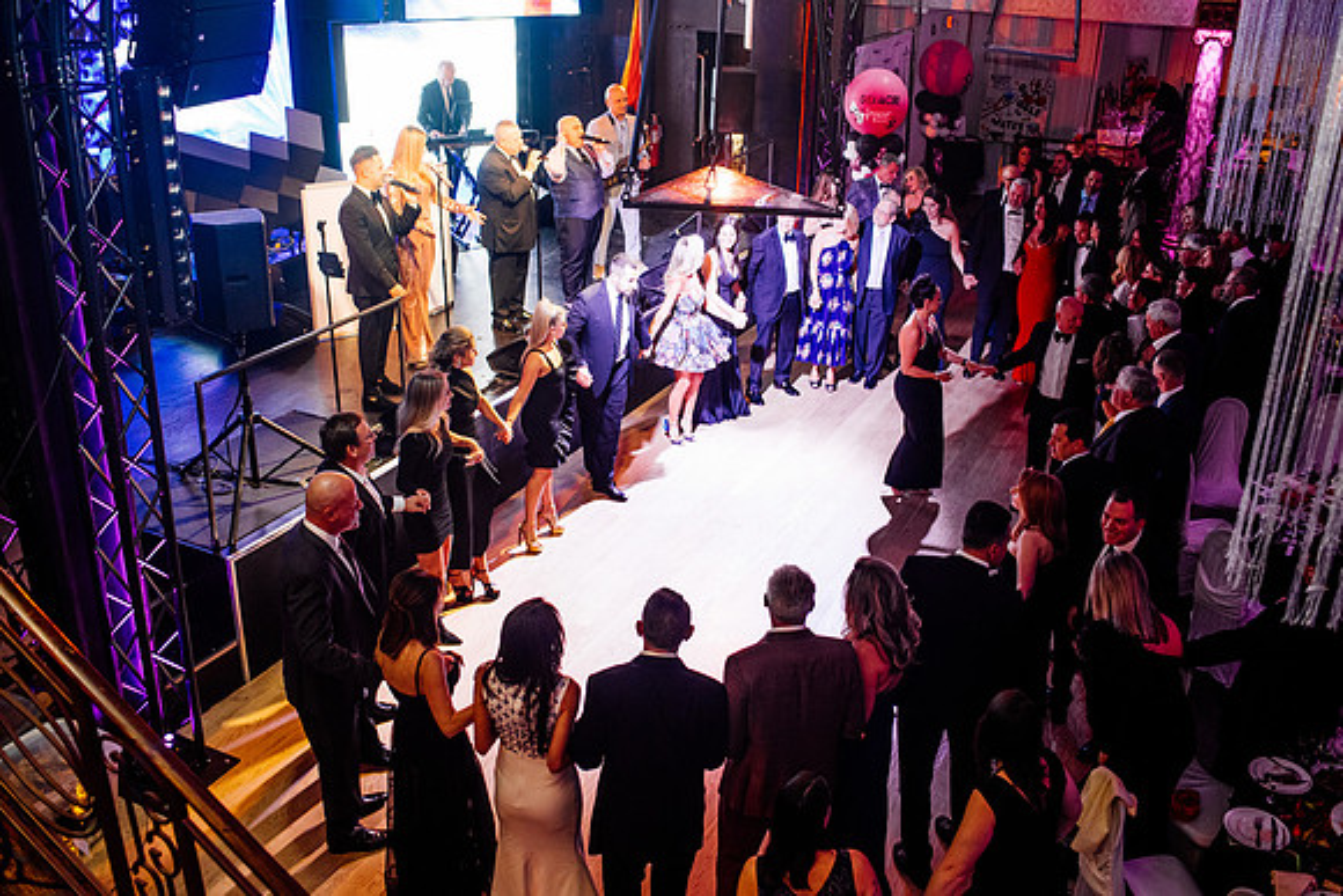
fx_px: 1306
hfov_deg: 54.4
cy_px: 448
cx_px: 672
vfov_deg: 37.9
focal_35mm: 35
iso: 2000
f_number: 3.2
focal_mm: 35
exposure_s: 1/200
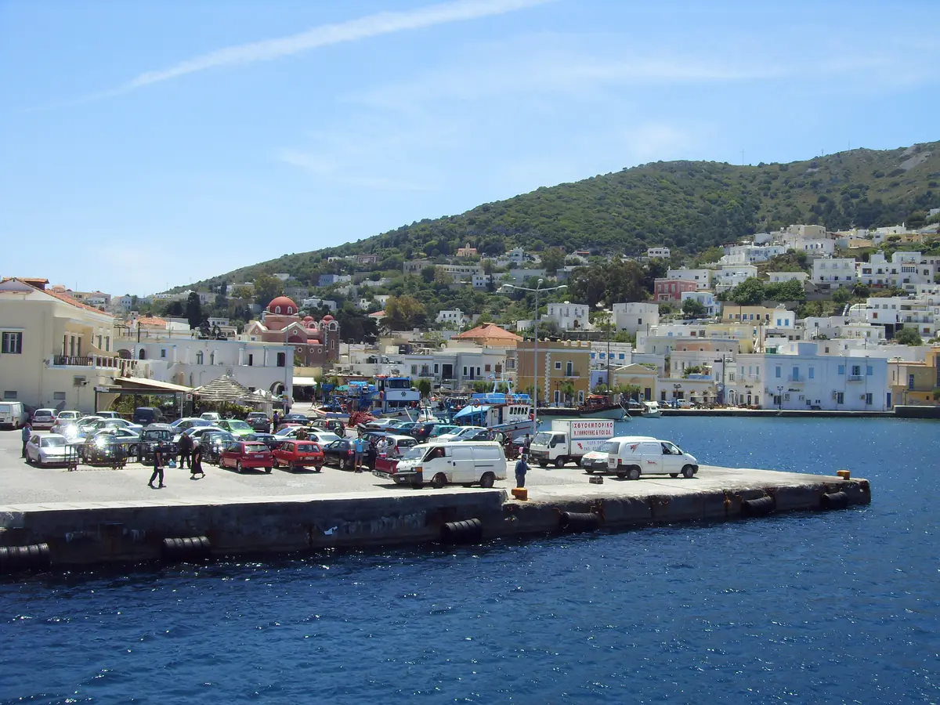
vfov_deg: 36.8
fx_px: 1059
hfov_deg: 47.9
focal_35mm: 39
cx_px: 470
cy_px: 352
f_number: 6.2
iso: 80
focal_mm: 6.6
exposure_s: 1/350
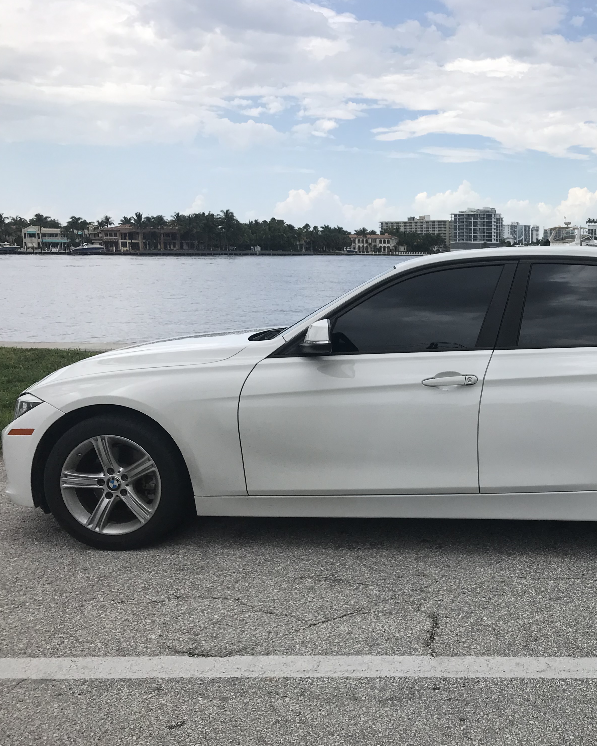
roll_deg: -1.3
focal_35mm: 37
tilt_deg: -9.1
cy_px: 374
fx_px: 817
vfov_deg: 49.1
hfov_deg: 38.4
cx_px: 491
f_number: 1.8
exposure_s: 1/2907
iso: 20
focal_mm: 3.99
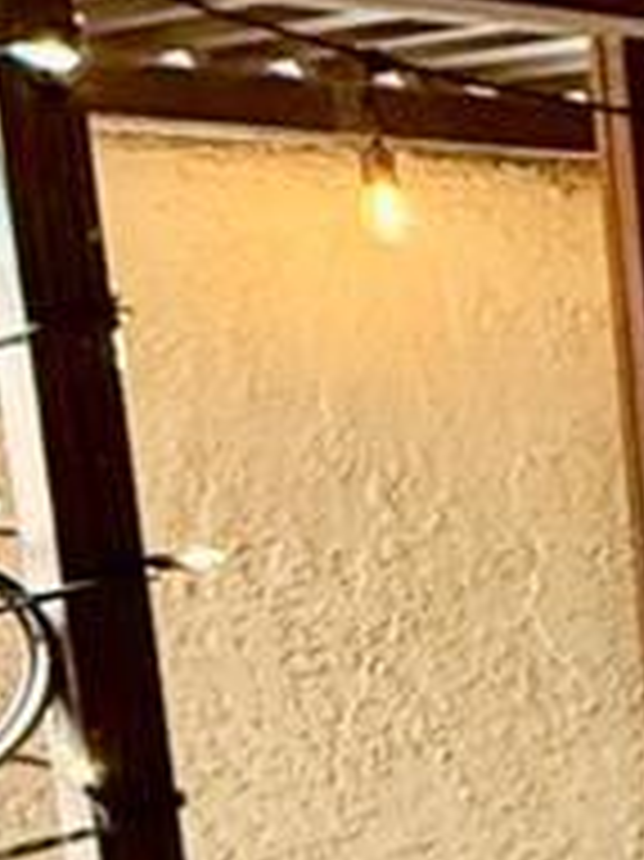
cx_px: 2060
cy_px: 1009
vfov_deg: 17.2
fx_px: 2732
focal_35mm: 110
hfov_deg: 9.6
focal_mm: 2.22
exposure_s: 1/60
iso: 500
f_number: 2.2
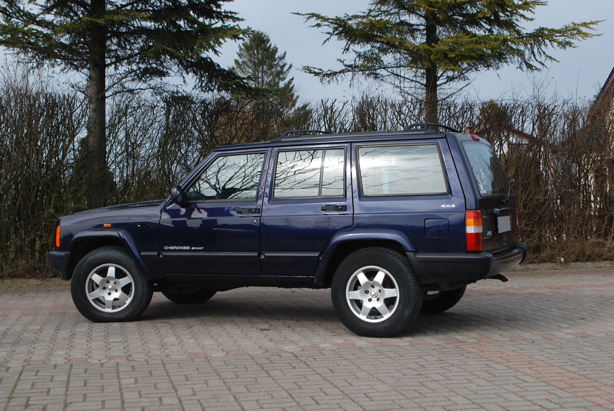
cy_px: 206
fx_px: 871
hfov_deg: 38.8
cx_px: 307
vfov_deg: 26.6
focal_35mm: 51
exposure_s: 1/200
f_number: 7.1
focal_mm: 34
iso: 100
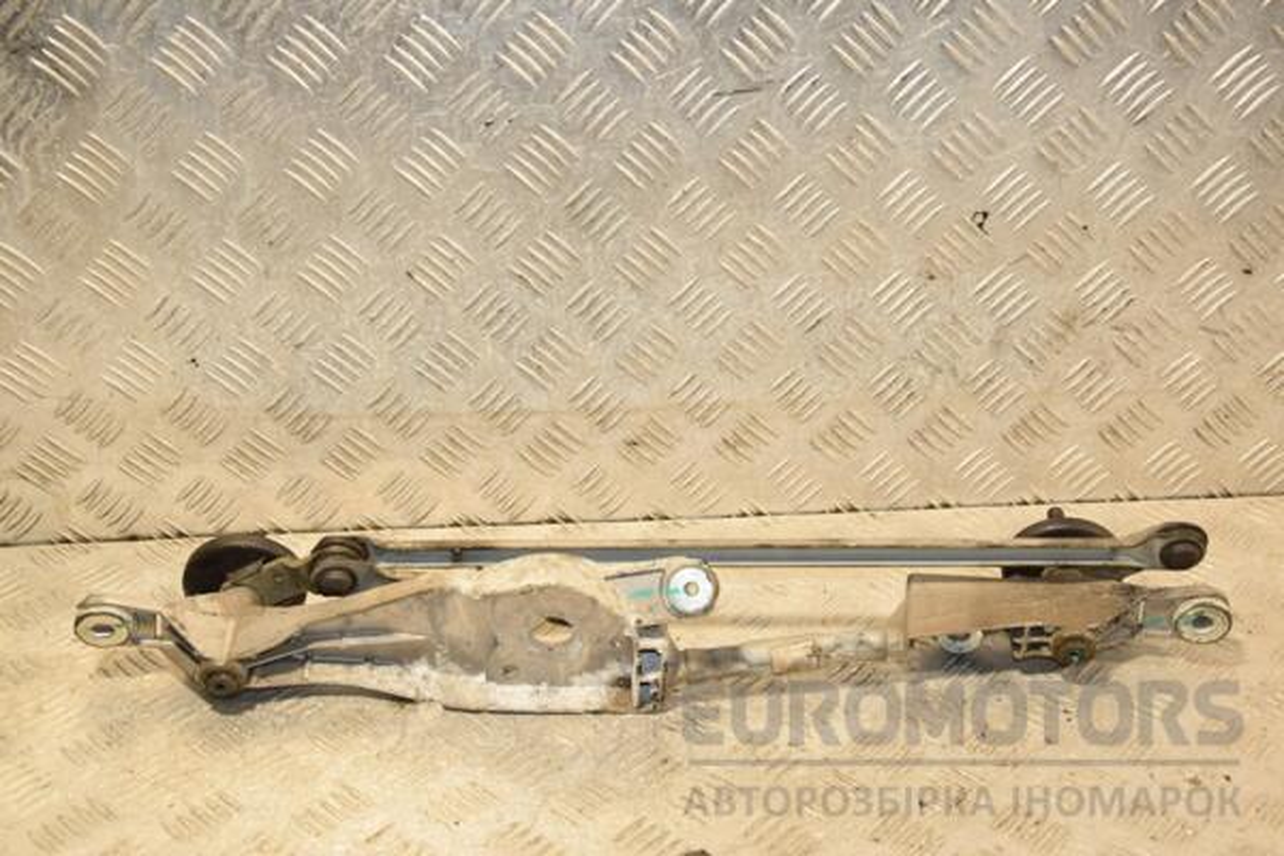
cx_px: 642
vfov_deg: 28.1
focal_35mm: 48
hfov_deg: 41.1
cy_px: 428
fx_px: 1712
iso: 800
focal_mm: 32
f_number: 5.6
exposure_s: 1/200
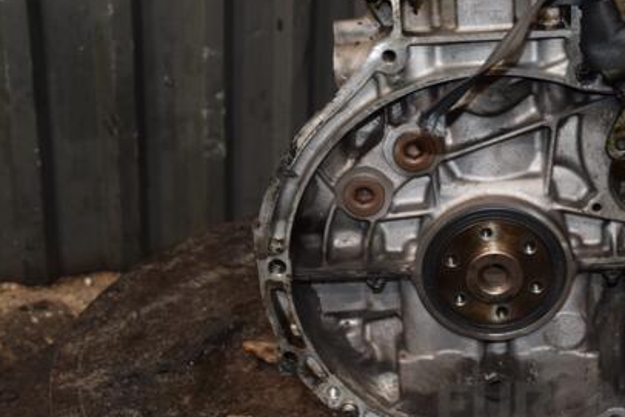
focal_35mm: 62
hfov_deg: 32.1
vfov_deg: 21.9
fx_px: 1077
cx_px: 409
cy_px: 200
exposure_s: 1/60
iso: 800
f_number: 5
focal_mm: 28
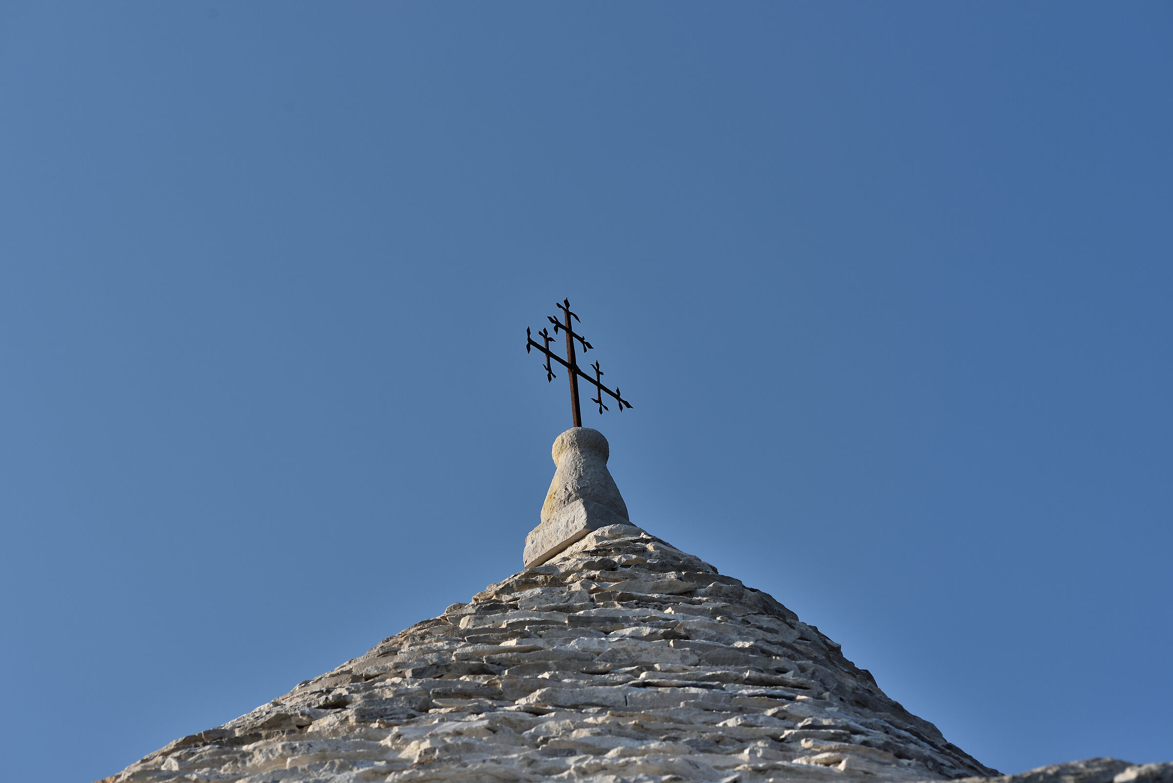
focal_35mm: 100
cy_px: 392
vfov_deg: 13.7
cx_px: 586
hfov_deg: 20.4
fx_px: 3259
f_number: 9
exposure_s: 1/320
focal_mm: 100
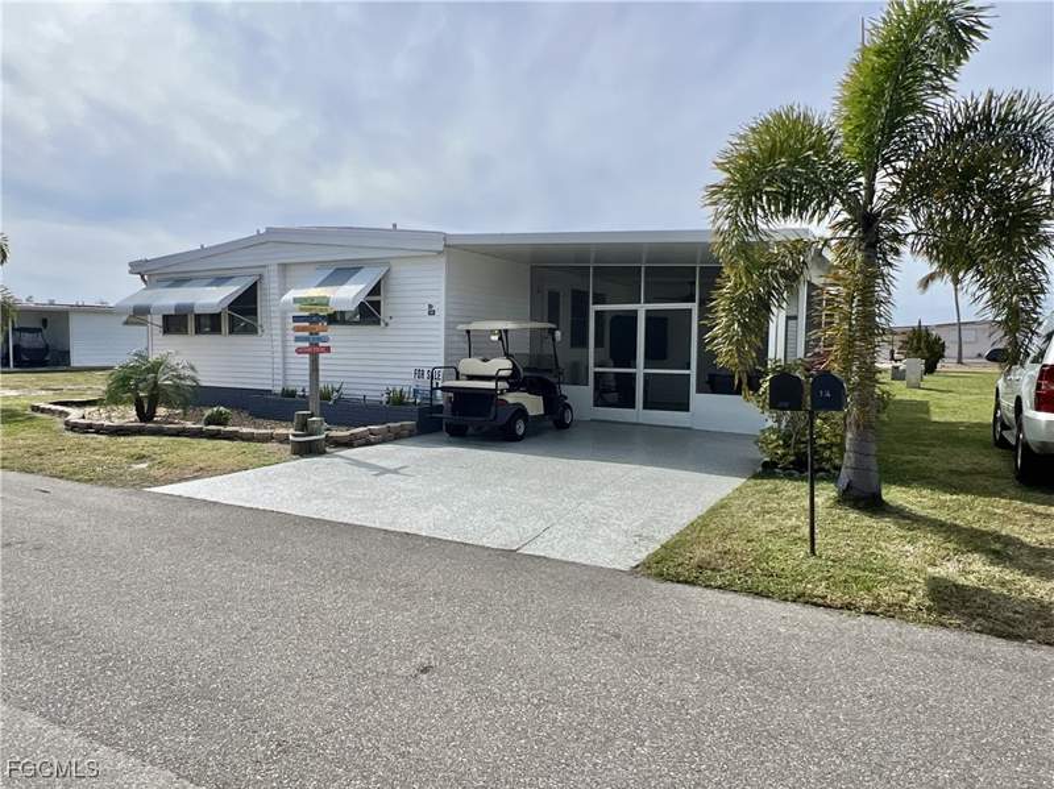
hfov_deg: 76.4
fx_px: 669
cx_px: 527
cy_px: 394
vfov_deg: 61.0
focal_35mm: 22
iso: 32
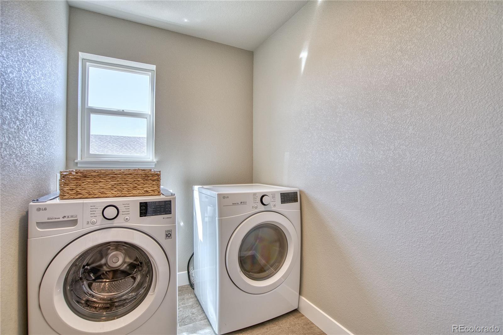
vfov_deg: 73.7
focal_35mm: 16
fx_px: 223
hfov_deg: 96.7
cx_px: 252
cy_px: 168
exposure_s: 1/100
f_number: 5
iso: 500
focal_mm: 16
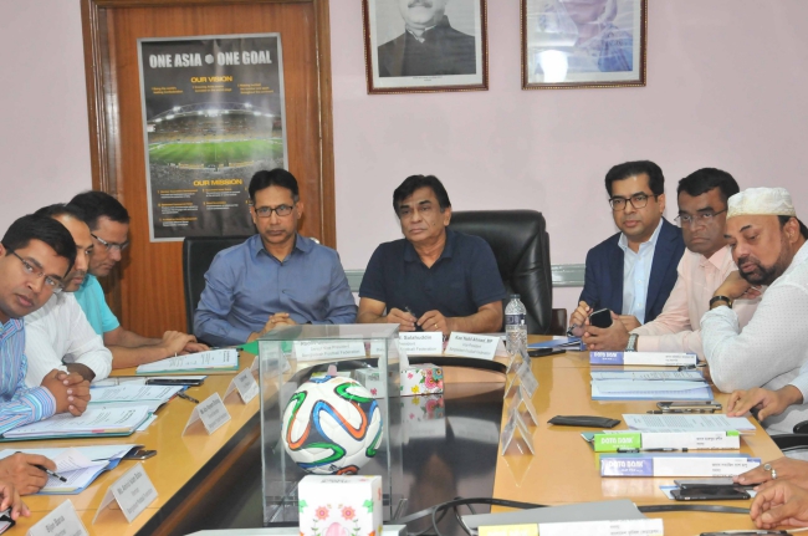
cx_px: 404
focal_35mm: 68
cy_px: 268
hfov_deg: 29.9
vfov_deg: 20.1
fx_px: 1512
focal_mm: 45
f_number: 5.6
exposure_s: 1/60
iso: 1000
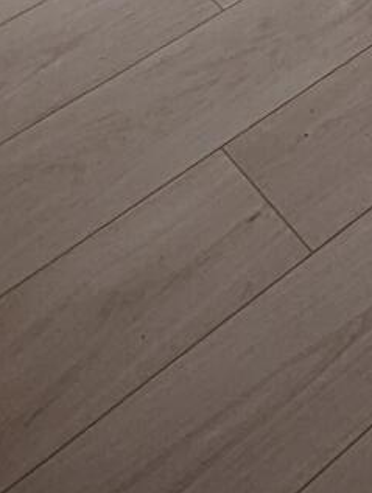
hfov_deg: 15.9
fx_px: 1171
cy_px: -501
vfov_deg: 17.2
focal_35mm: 82
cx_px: 622
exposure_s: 1/60
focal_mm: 1.95
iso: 67
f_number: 2.2
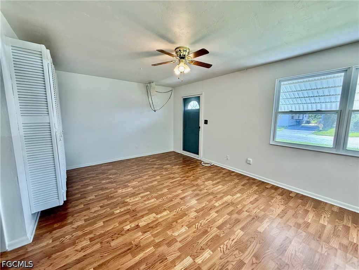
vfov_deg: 85.7
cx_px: 180
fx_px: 145
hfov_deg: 102.1
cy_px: 135
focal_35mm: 14
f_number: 2.2
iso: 125
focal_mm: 2.22
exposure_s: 1/120
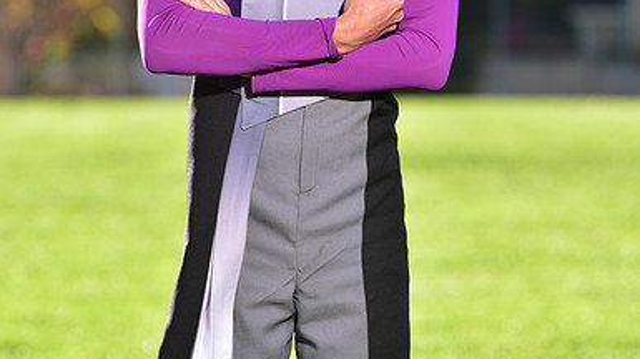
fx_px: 5359
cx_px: 320
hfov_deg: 6.8
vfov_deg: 3.8
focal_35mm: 316
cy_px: -105
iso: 80
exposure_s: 1/200
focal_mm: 200
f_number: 5
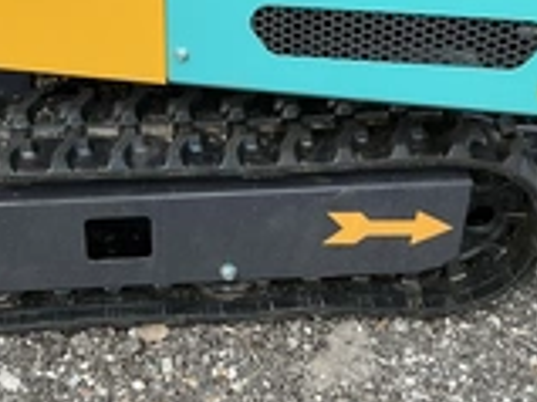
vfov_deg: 20.1
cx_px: 152
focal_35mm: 73
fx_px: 1132
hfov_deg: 26.4
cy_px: 199
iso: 25
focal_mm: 3
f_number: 1.8
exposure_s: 1/551
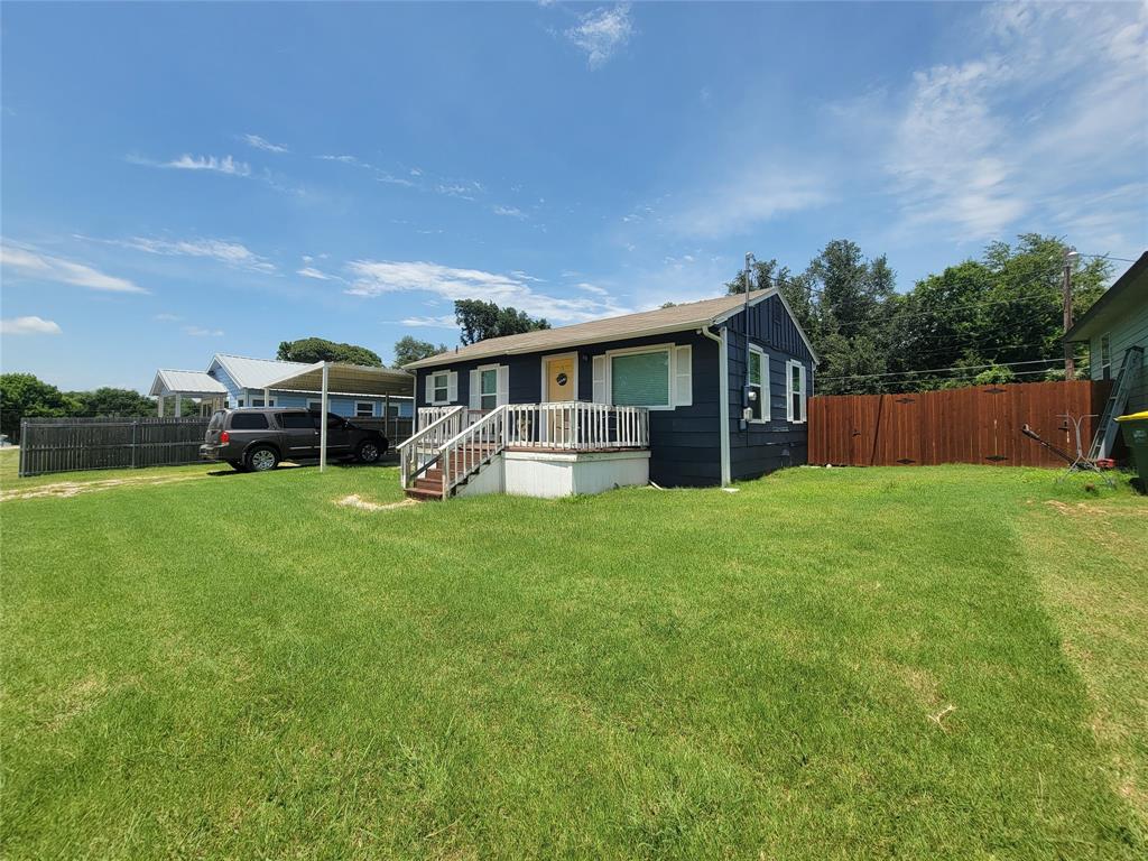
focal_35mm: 13
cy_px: 430
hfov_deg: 106.2
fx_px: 431
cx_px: 574
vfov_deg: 89.9
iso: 50
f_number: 2.2
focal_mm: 2.2
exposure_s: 1/1920
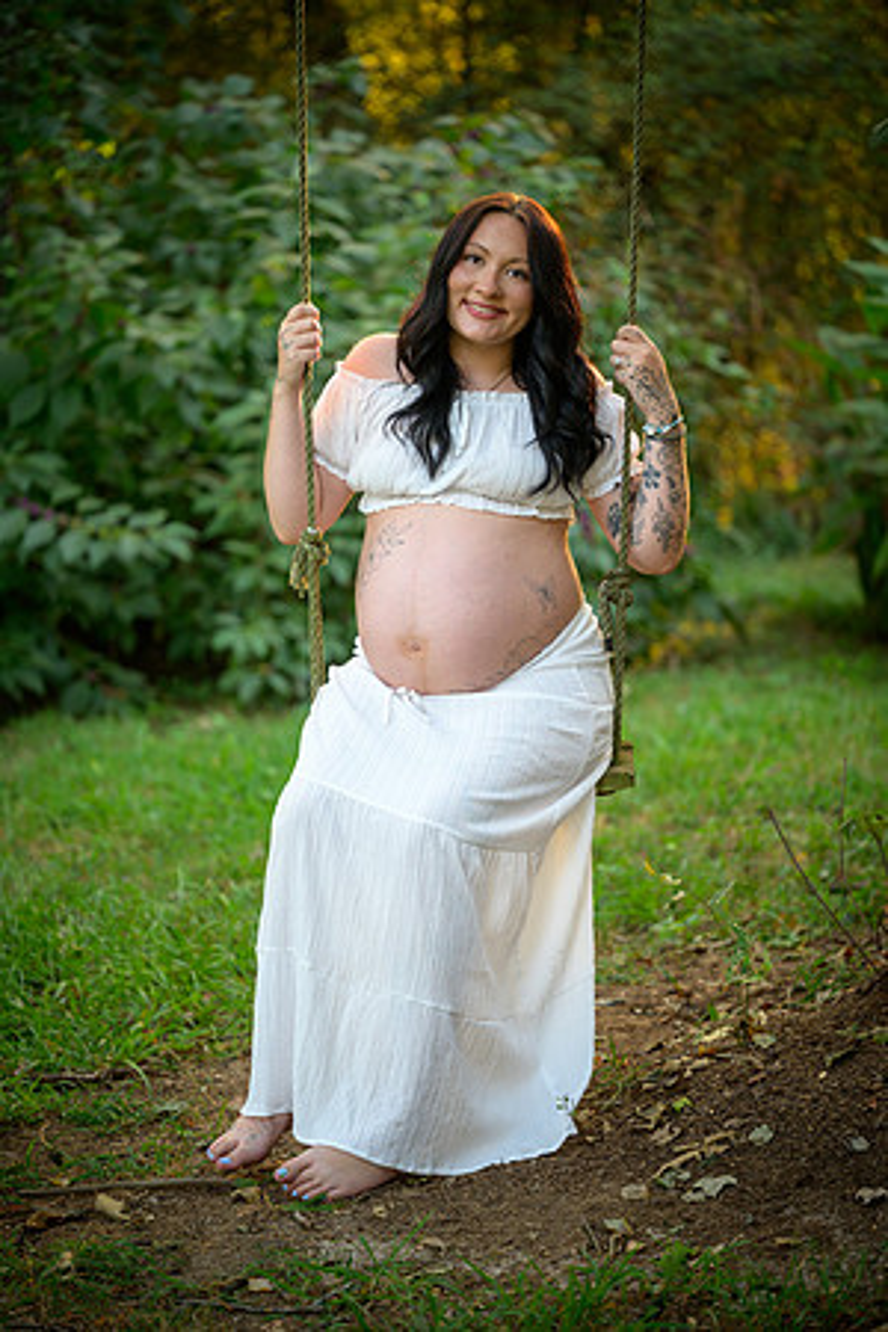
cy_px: 666
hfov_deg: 13.0
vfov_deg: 19.5
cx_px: 444
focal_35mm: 105
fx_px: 3885
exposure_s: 1/125
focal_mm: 105
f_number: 2.8
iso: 720
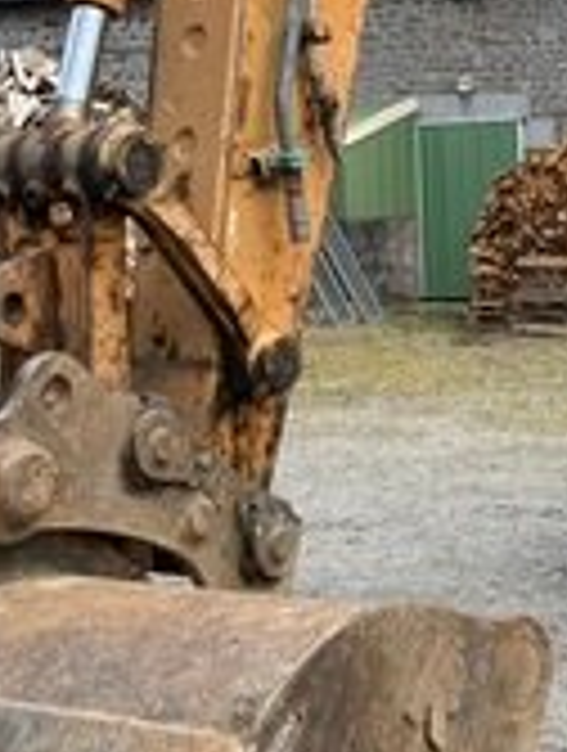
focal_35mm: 86
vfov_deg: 22.6
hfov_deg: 16.8
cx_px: 580
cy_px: 257
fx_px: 1871
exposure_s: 1/2611
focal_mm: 6.76
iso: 100
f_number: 1.78
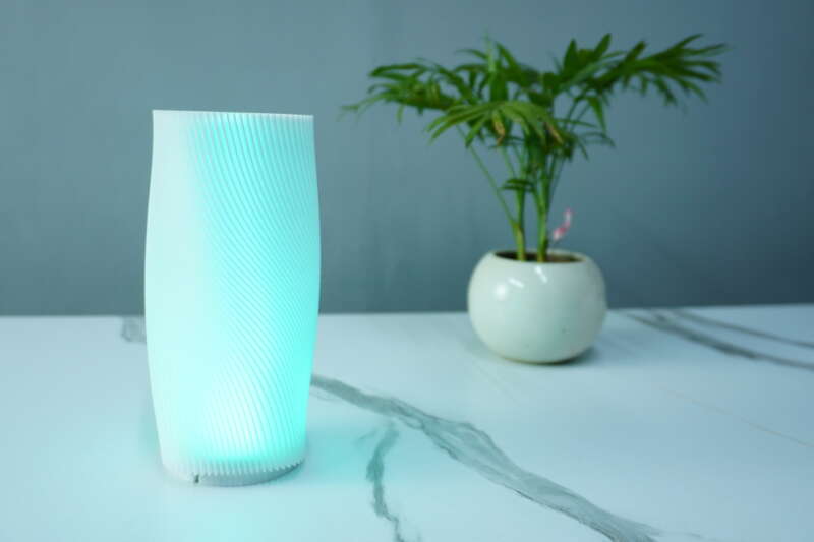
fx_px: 780
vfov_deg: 38.3
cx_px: 407
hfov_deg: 55.1
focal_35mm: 34
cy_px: 271
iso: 500
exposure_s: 1/40
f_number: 4
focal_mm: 23
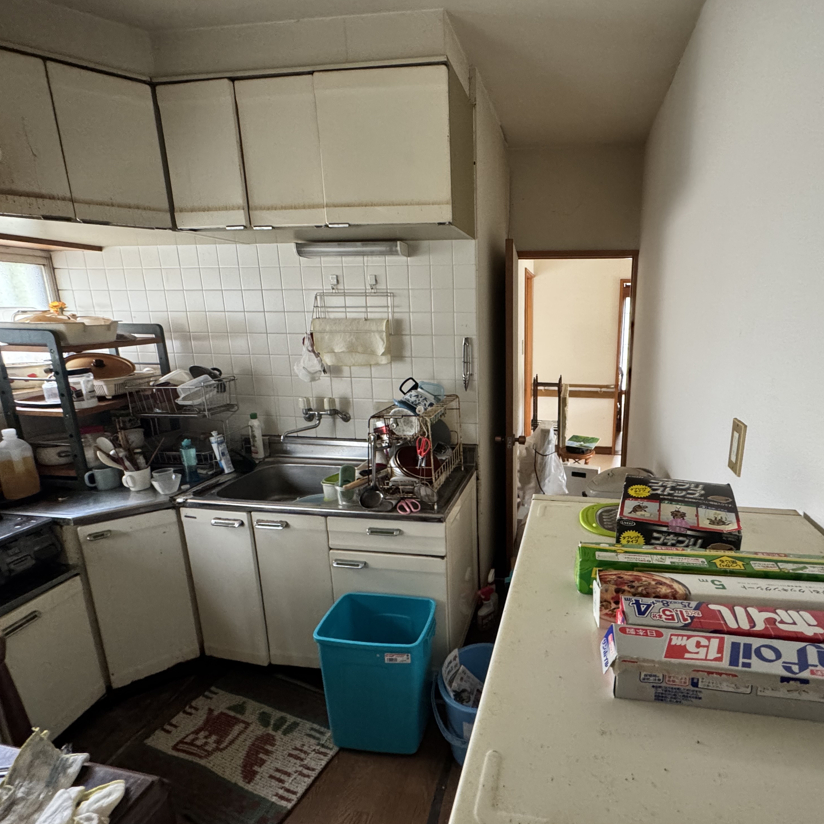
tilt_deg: -12.7
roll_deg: +0.8
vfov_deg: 84.0
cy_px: 412
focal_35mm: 17
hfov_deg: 82.4
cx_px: 514
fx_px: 458
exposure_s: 1/60
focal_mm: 2.22
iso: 500
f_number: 2.2
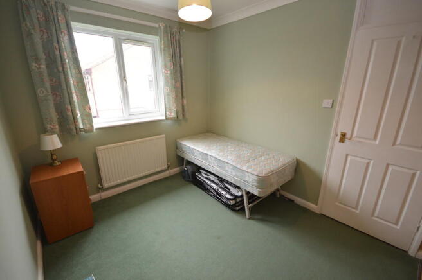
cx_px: 211
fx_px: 176
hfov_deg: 100.4
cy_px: 140
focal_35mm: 15
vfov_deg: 77.2
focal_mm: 10
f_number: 4
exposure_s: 1/60
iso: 560
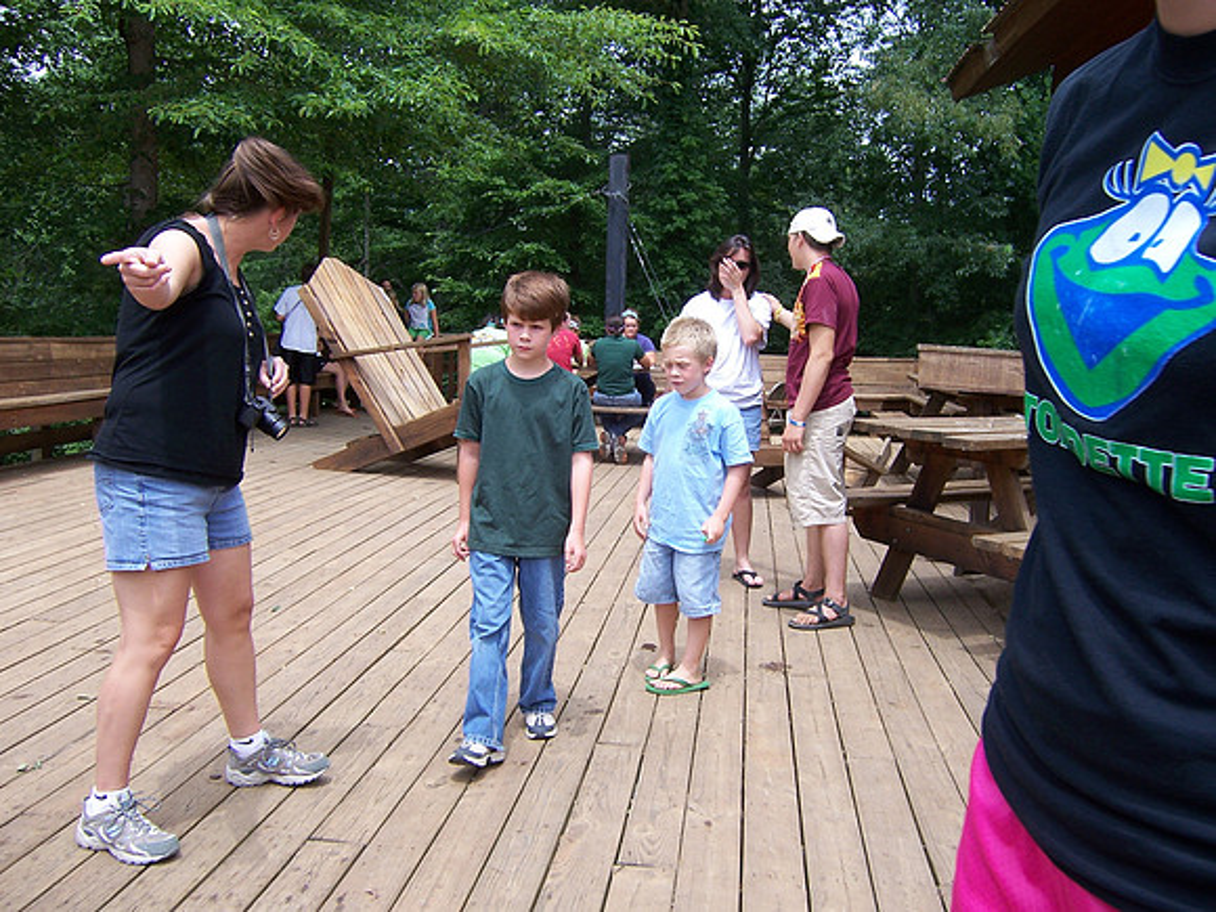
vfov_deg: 42.9
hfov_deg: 55.4
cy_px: 456
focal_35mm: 33
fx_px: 1159
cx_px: 608
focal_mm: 5.5
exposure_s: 1/350
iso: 80
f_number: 3.4
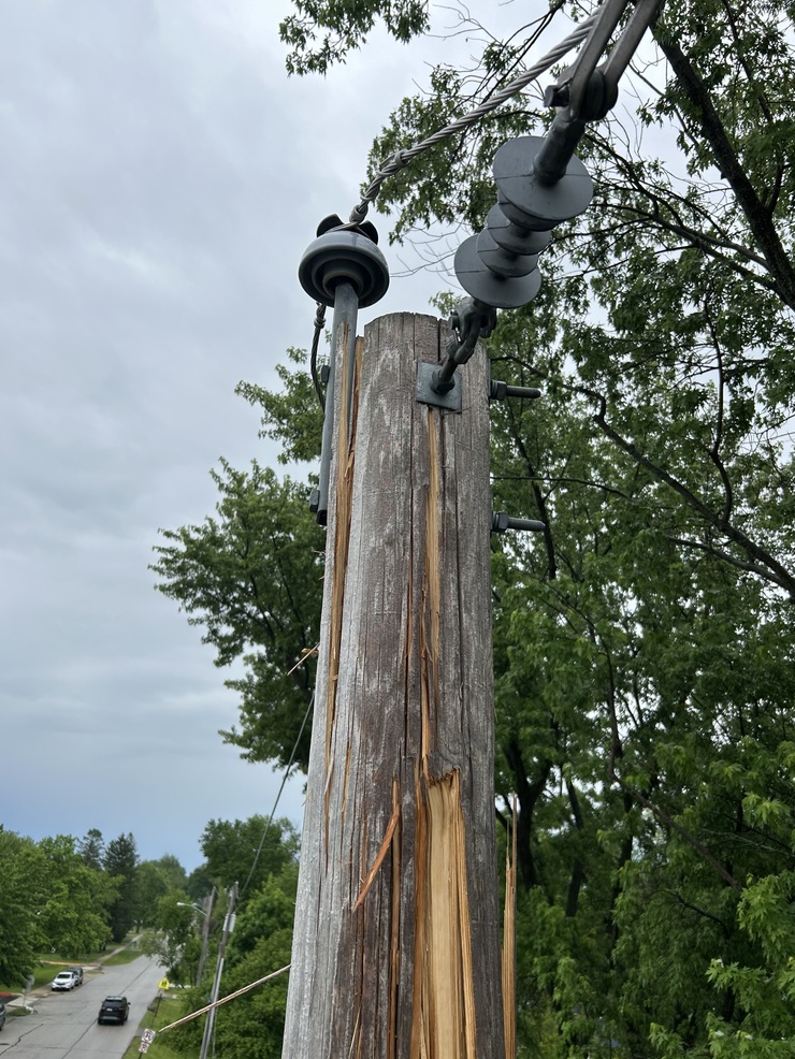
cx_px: 402
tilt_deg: +26.0
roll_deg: -2.7
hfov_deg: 51.4
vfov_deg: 65.3
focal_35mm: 27
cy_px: 539
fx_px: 826
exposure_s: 1/2994
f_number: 1.5
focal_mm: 5.7
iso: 50
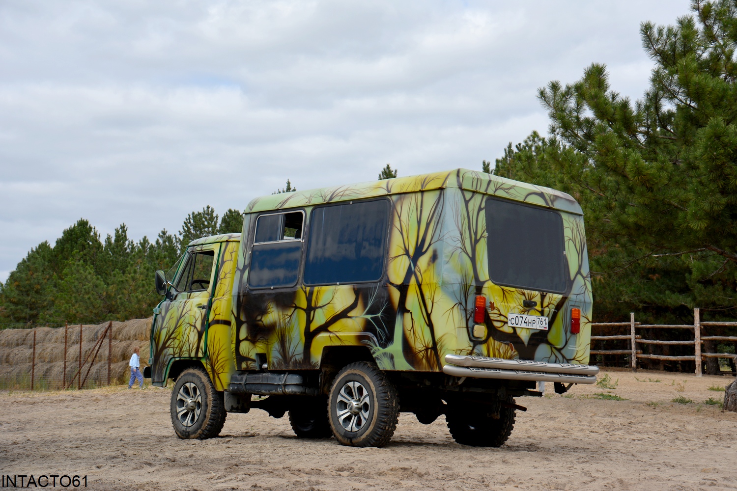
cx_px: 368
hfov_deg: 30.5
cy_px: 246
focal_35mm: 66
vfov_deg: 20.6
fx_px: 1351
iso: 100
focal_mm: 44
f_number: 8
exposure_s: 1/250
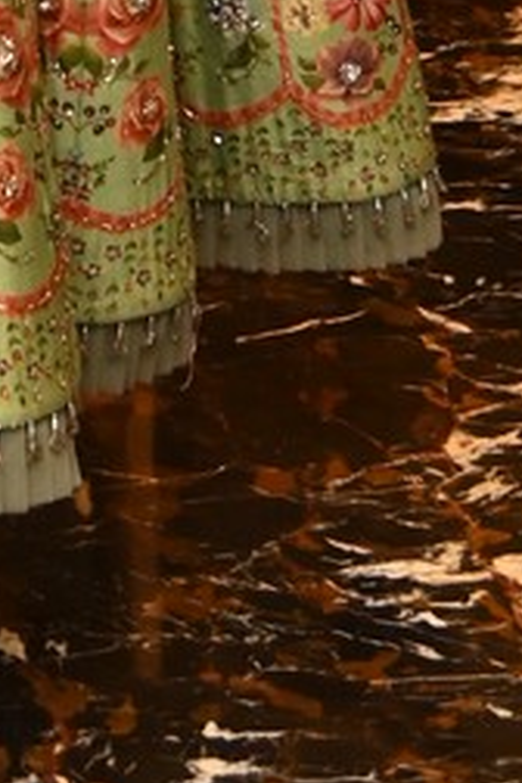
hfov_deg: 6.2
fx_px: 4763
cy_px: -740
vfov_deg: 8.9
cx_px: -174
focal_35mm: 219
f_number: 4
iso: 2000
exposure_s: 1/160
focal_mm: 31
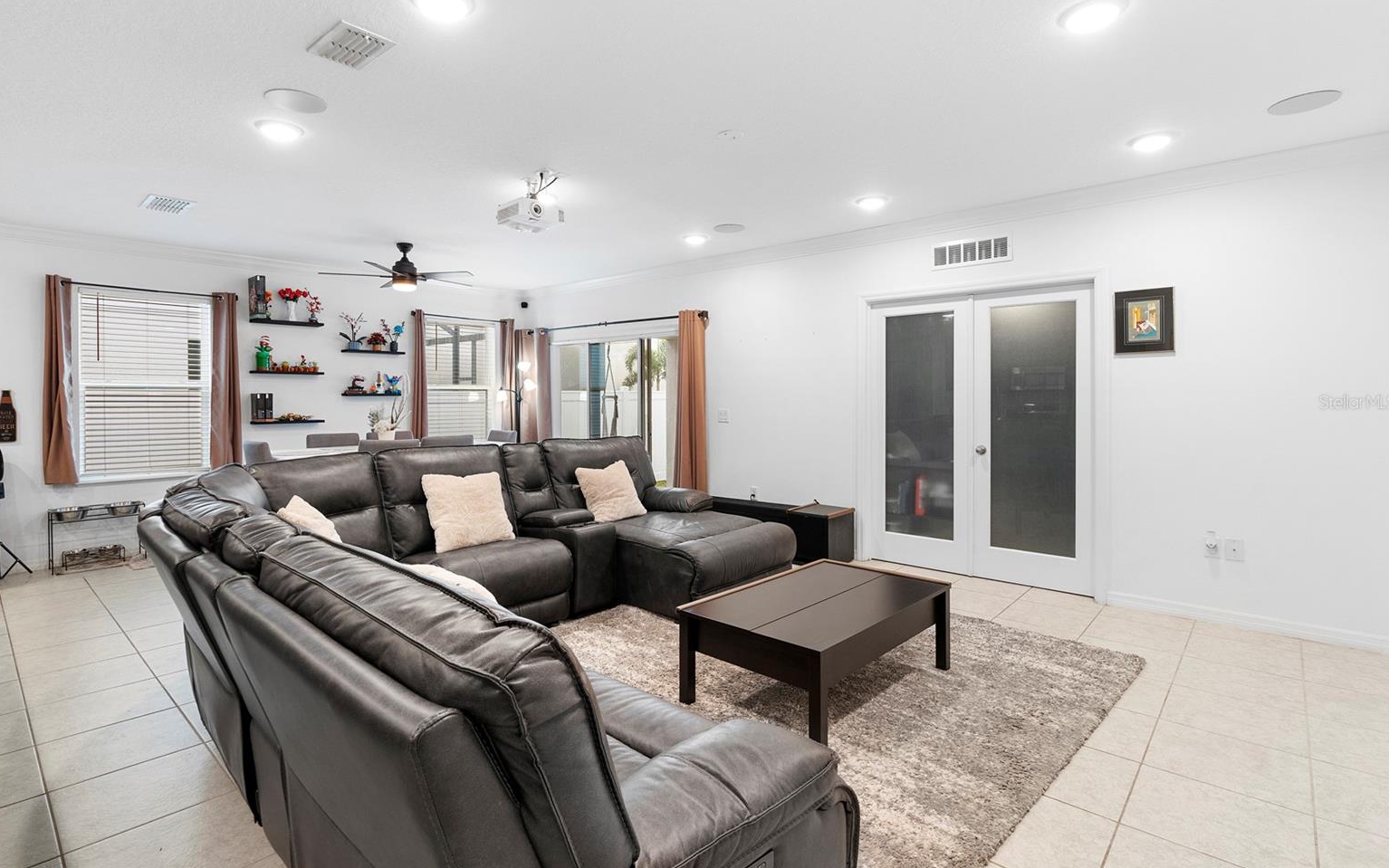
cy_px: 402
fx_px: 644
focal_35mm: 17
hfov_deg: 94.3
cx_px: 675
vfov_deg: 67.9
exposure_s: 1/6
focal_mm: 16
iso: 800
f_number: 8
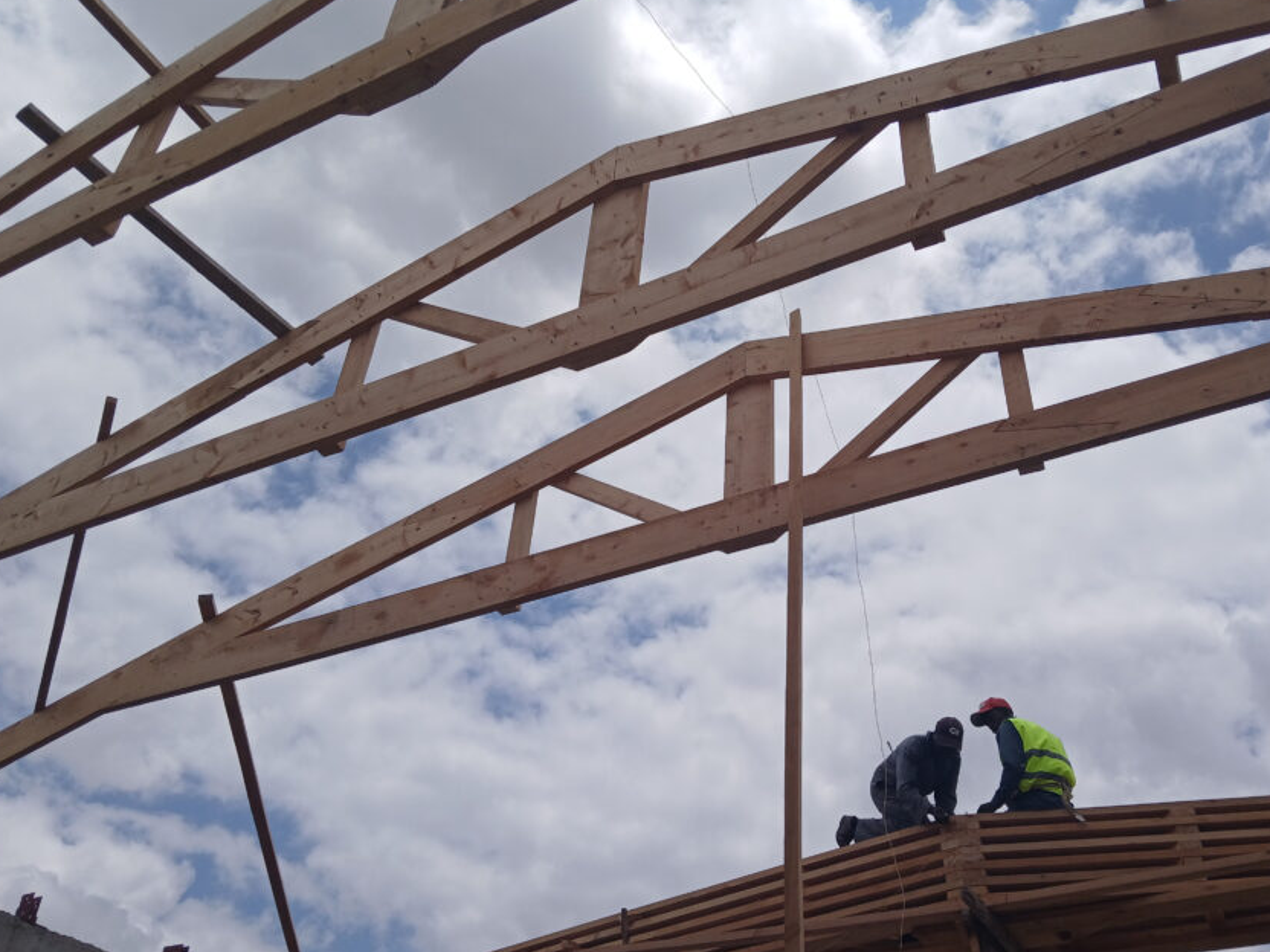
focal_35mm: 32
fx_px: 1174
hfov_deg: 56.6
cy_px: 490
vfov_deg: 44.2
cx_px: 724
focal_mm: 3.98
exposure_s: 1/2273
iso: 20
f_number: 1.8
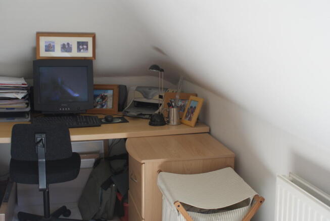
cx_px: 165
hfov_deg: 43.6
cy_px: 110
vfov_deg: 29.9
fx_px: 413
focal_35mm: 45
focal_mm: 30
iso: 200
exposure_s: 1/60
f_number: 5
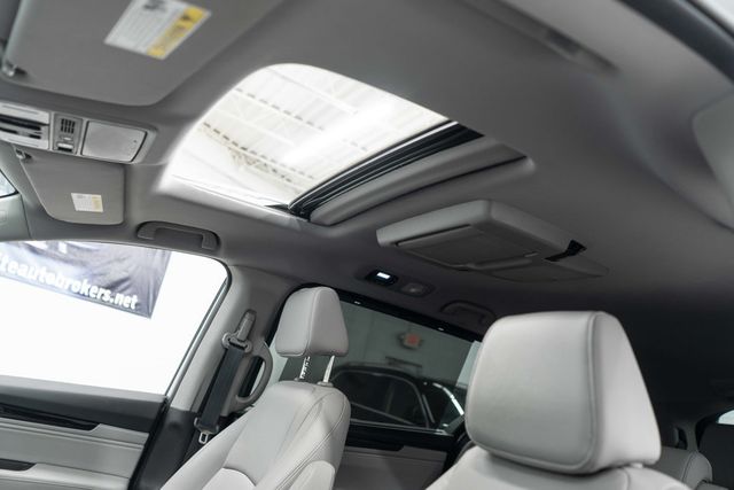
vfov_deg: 46.4
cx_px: 367
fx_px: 571
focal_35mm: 28
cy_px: 245
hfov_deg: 65.5
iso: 800
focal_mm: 28
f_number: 3.2
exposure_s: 1/40
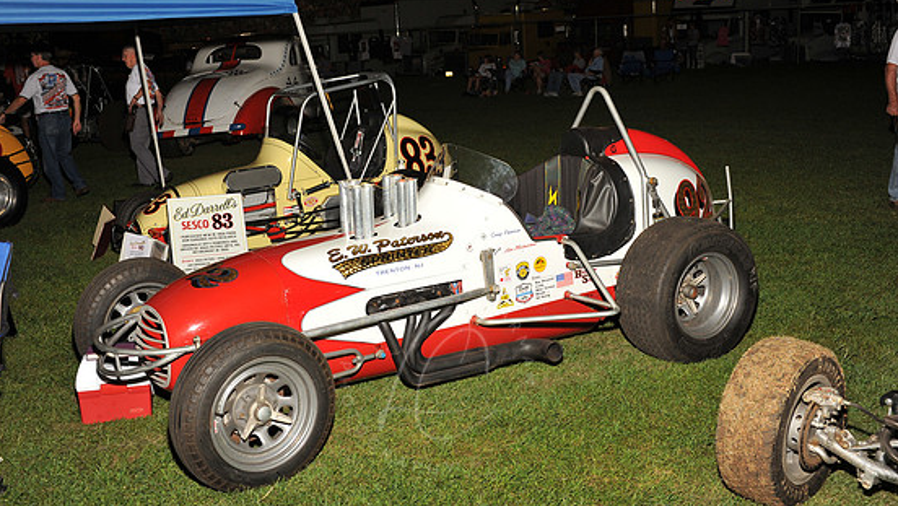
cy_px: 226
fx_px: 1048
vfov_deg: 27.1
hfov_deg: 46.4
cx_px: 436
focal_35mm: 44
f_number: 6.3
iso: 500
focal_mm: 40
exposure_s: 1/250
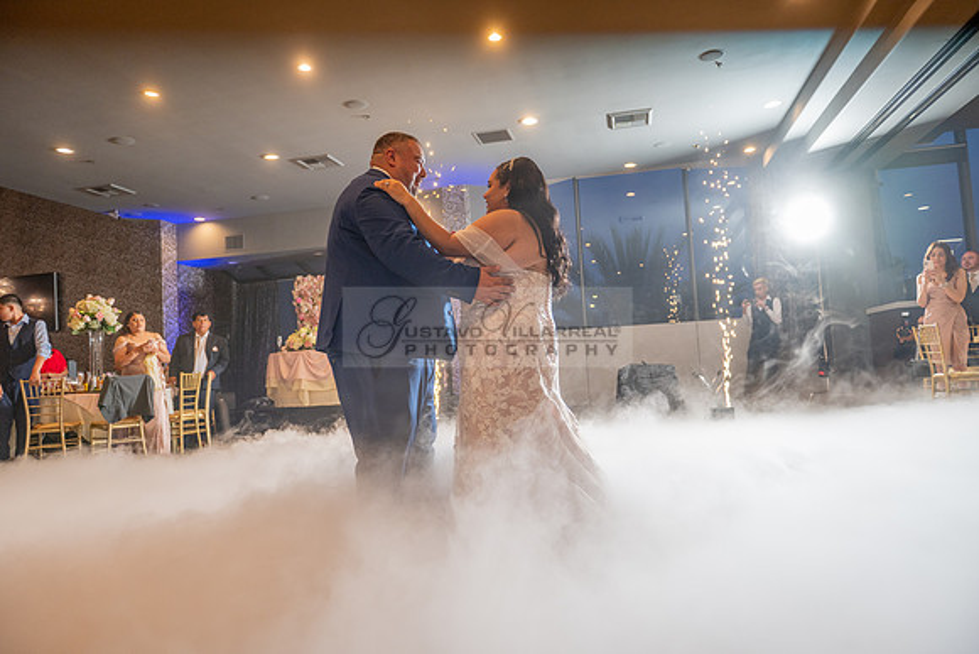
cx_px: 490
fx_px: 653
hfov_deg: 73.7
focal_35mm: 24
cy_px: 327
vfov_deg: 53.2
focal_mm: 24
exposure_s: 1/250
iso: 500
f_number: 2.8
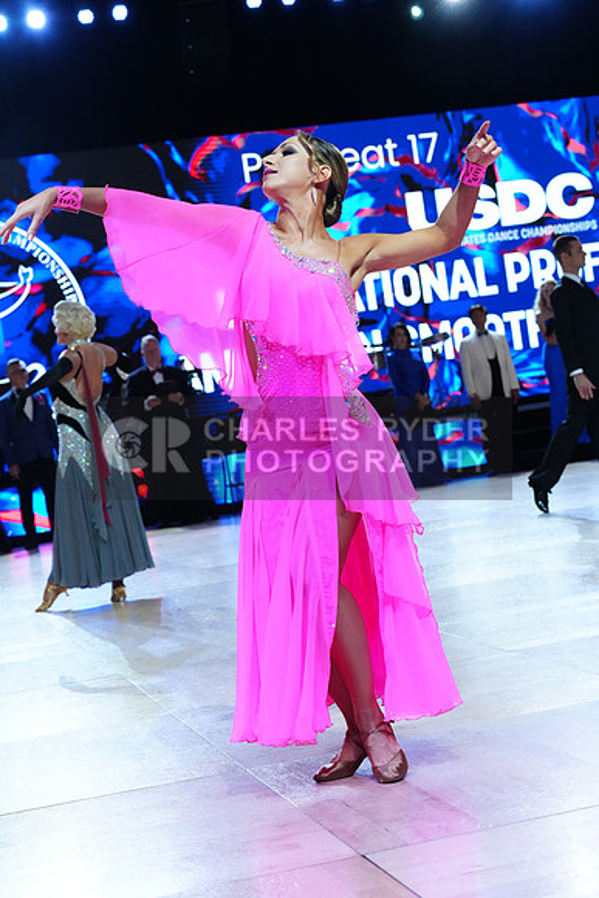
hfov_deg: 19.5
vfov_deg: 28.8
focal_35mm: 70
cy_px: 449
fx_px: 1746
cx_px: 300
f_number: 6.3
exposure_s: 1/400
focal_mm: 70
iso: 6400
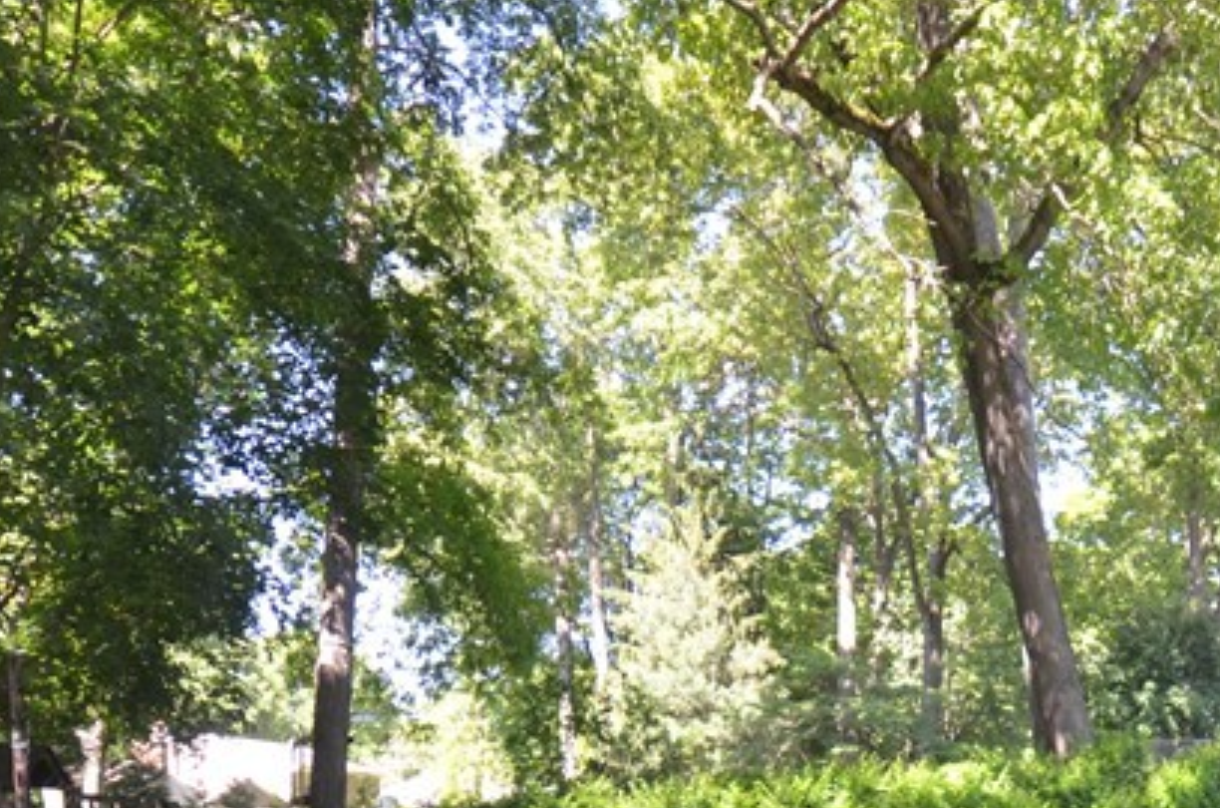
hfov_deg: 45.8
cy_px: 824
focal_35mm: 40
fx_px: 1352
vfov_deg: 30.7
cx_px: 991
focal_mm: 10
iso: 360
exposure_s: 1/125
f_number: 5.6
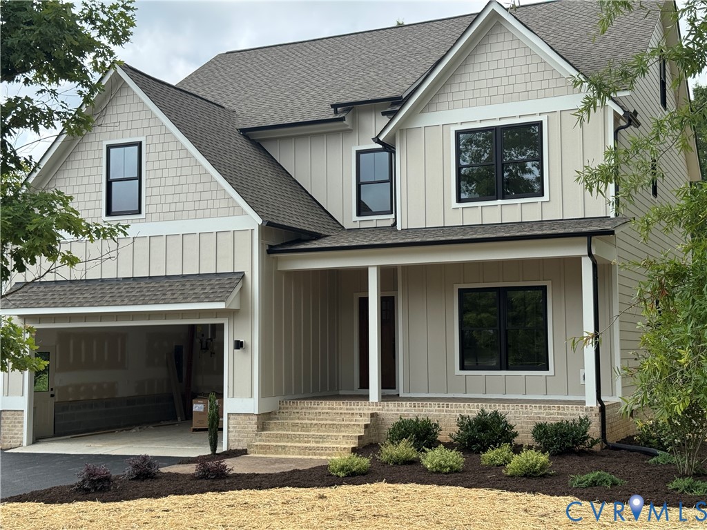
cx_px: 354
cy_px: 265
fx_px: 980
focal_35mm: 48
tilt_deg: +4.3
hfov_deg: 39.7
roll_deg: +0.7
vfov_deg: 30.3
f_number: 1.78
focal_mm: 6.76
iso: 64
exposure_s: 1/1770
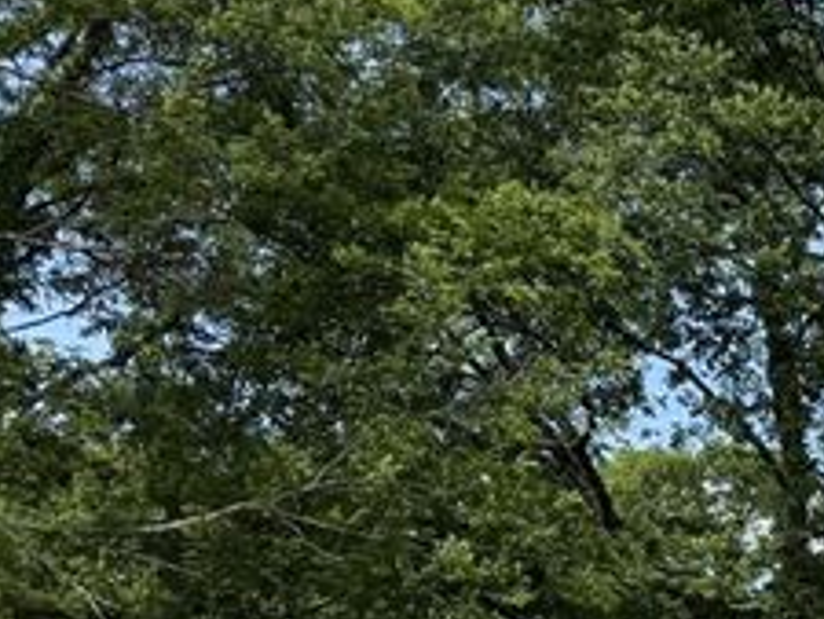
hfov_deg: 15.1
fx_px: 2596
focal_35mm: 109
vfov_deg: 13.0
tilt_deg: +2.4
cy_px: 886
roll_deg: -2.0
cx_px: 1578
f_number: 1.78
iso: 100
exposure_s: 1/3584
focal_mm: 6.76
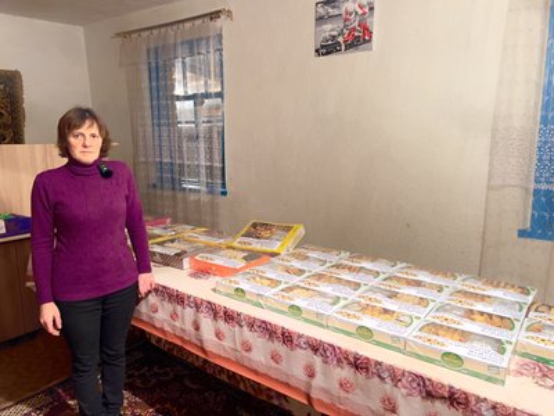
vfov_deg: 53.1
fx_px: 416
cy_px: 208
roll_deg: +0.7
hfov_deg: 67.3
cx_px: 277
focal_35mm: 26
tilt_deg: -9.1
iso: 500
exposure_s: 1/25
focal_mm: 5.7
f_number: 1.5
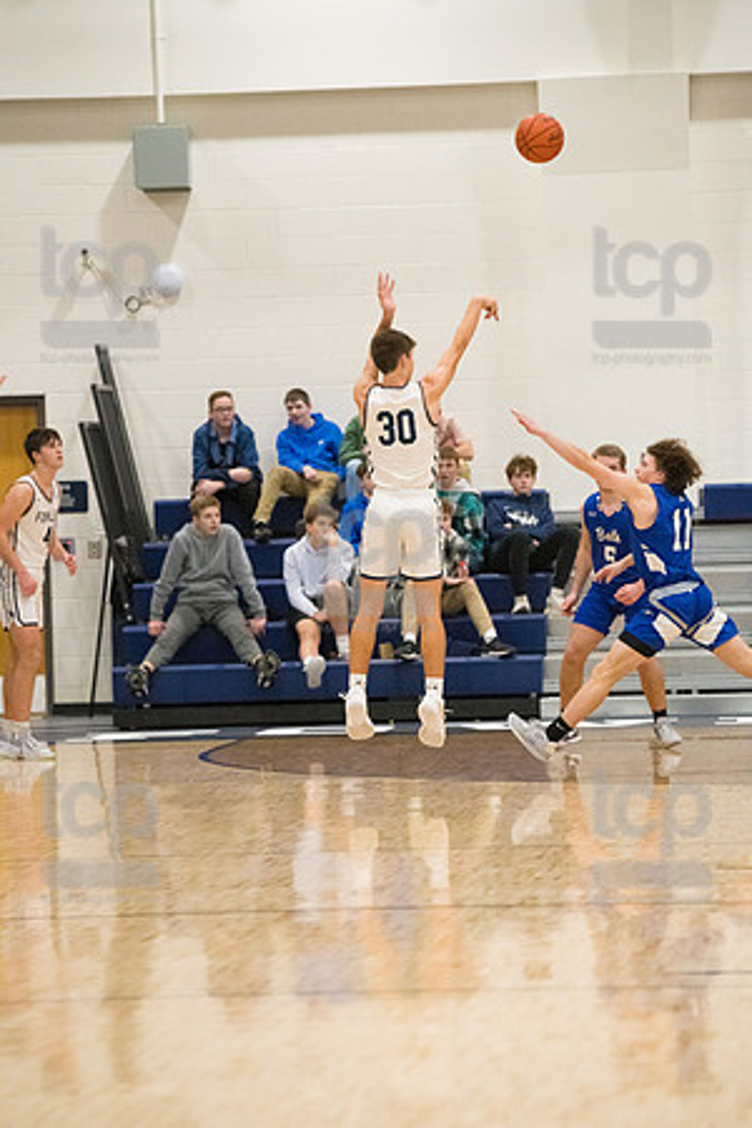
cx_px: 376
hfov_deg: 8.1
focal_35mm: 170
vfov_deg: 12.1
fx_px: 5326
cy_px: 564
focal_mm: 170
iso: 8000
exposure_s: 1/1600
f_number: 4.5
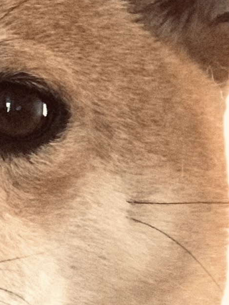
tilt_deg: +1.3
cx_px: -108
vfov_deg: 5.8
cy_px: 506
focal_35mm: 338
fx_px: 2981
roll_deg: -0.7
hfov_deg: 4.4
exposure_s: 1/60
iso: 125
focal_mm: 6
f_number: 2.4
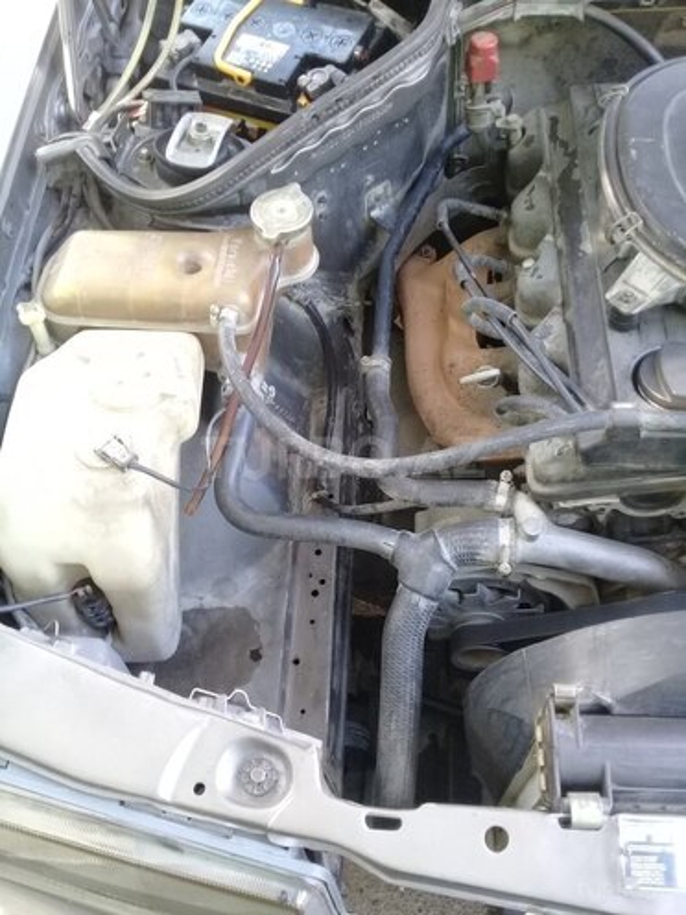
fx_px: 819
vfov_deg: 58.4
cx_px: 343
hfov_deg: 45.4
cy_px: 458
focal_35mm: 31
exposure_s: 1/33
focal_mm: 3.3
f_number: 2.2
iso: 100
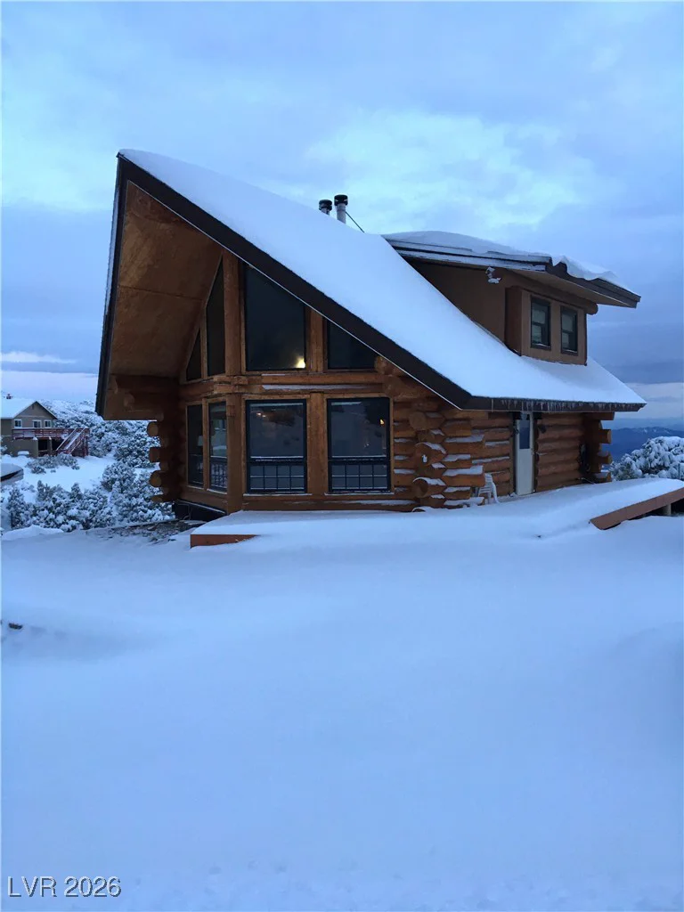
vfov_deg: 61.7
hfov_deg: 48.2
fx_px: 764
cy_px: 456
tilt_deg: -2.9
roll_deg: +0.7
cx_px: 342
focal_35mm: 29
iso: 32
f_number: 2.2
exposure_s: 1/30
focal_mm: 4.15
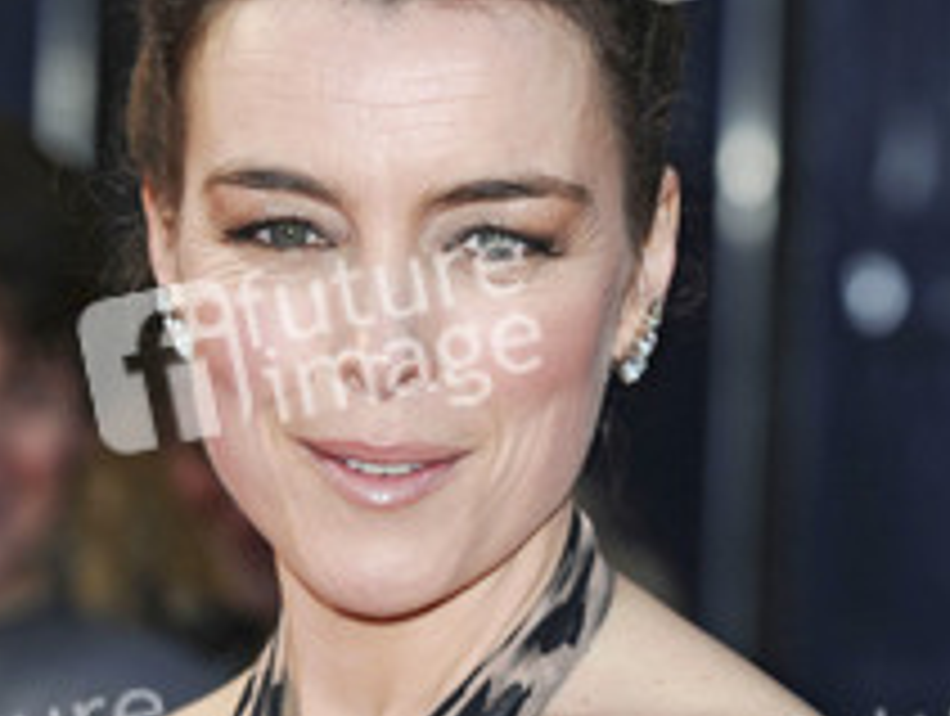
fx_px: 7505
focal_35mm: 273
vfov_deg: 5.5
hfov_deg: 7.2
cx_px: 443
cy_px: 572
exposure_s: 1/200
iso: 320
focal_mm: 100
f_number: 4.5
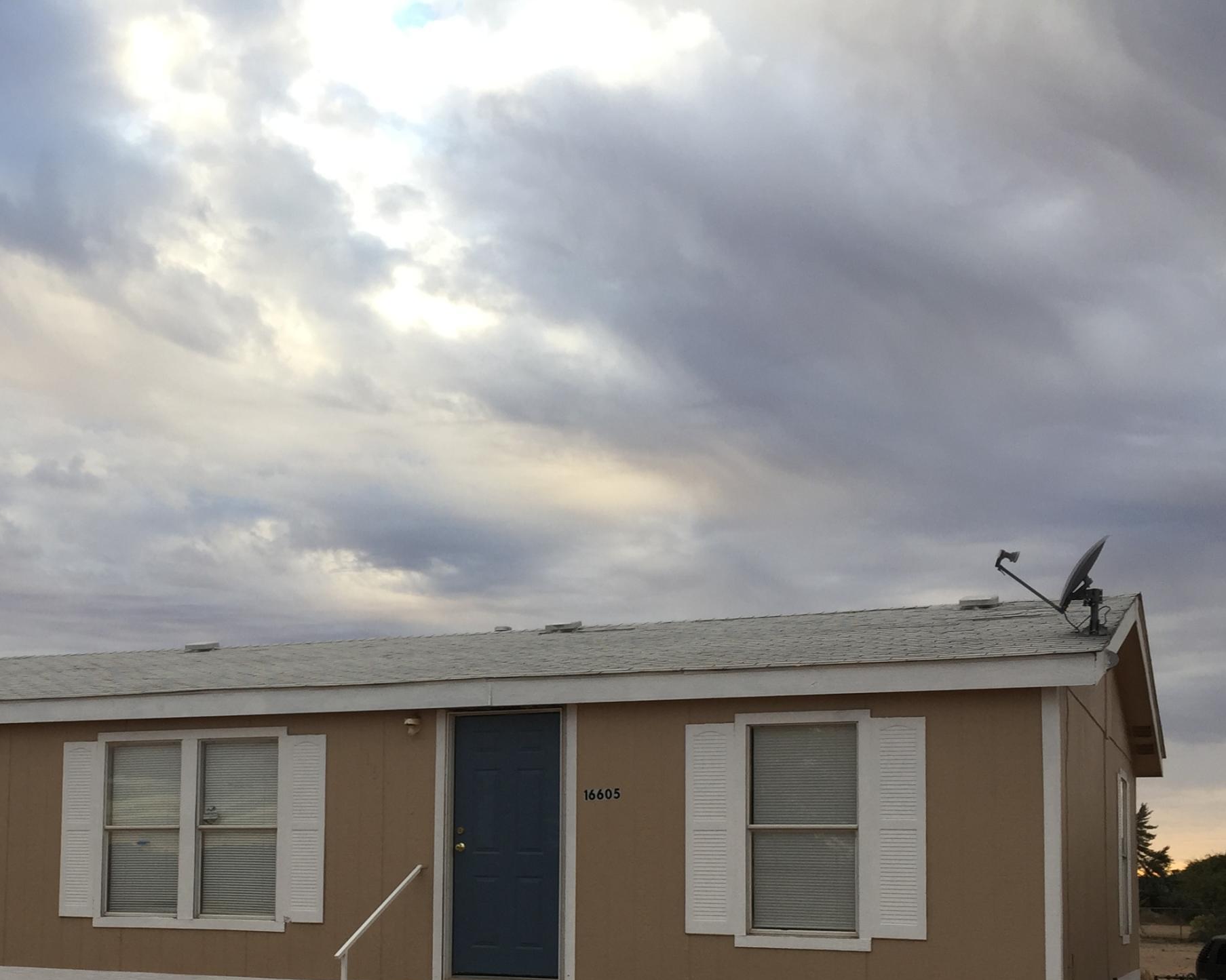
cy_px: 762
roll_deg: -2.0
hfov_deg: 38.8
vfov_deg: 31.4
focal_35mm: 47
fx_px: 1705
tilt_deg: +5.4
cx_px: 356
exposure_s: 1/130
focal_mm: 4.15
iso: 32
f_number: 2.2
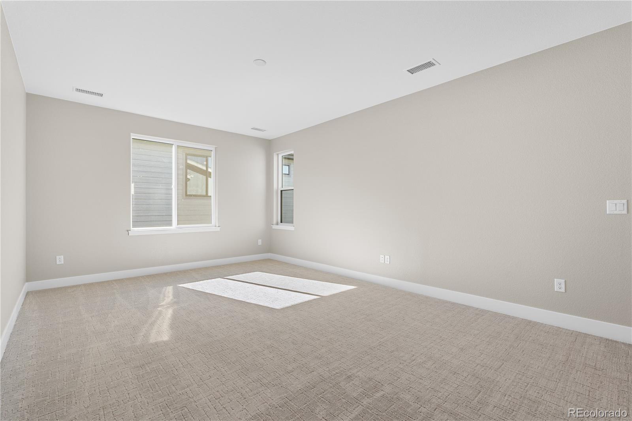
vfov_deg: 72.0
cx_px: 316
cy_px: 210
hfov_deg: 95.0
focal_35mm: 16
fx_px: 290
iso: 400
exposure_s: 1/50
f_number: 8
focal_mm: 16.5
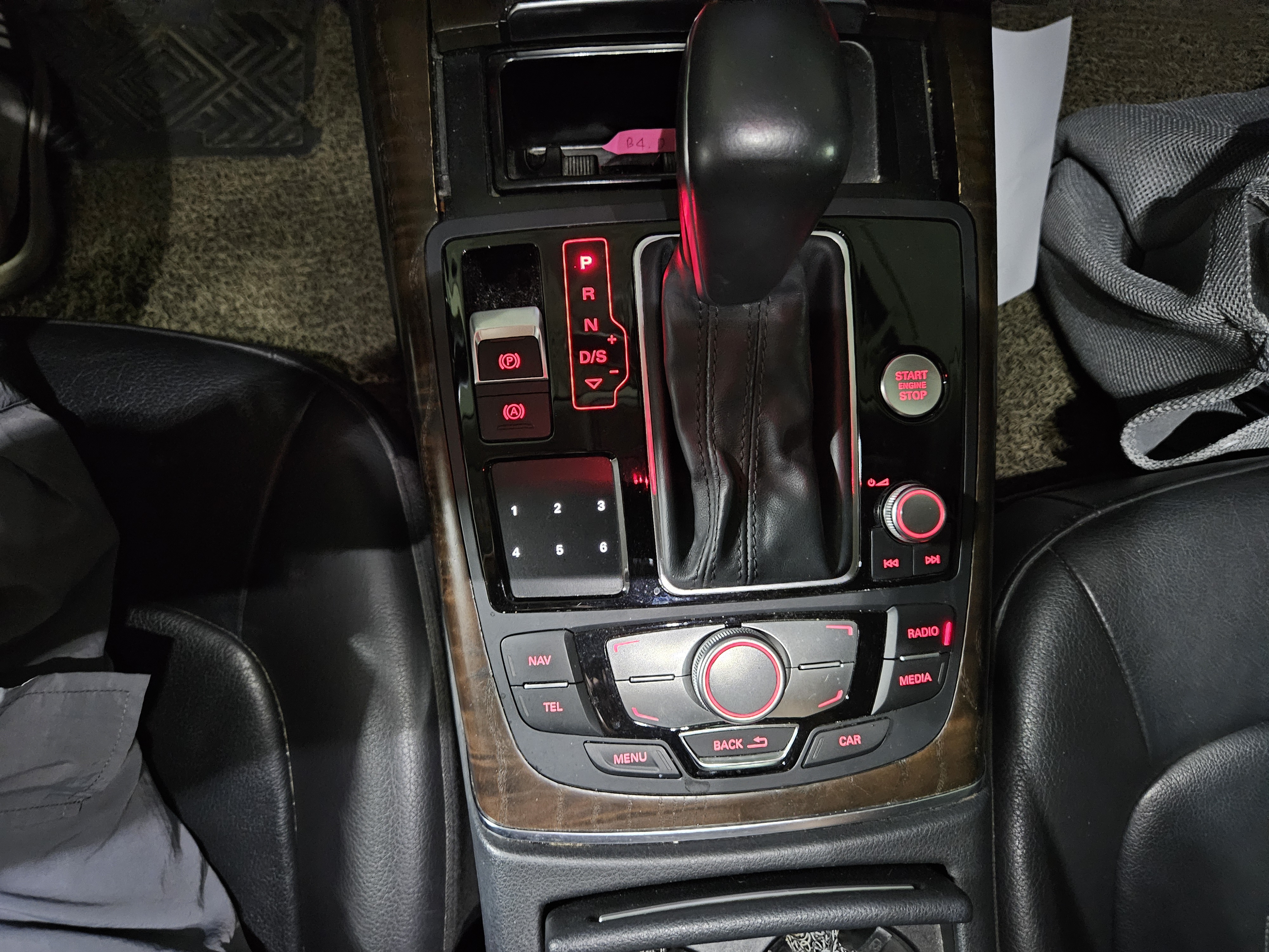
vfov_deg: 58.9
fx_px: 843
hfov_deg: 73.9
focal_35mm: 23
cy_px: 476
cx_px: 634
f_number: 1.8
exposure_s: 1/21.7
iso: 1250
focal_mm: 5.4
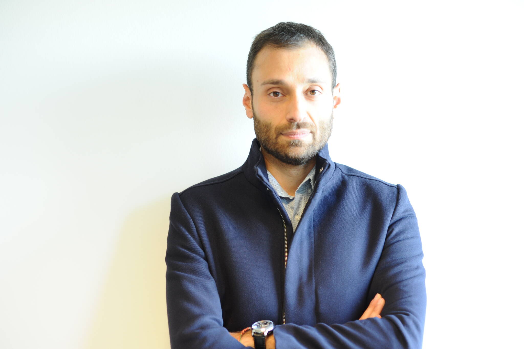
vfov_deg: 16.1
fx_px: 1236
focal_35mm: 85
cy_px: 174
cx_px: 262
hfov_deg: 23.9
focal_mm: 85
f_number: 2.5
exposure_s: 1/50
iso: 1000
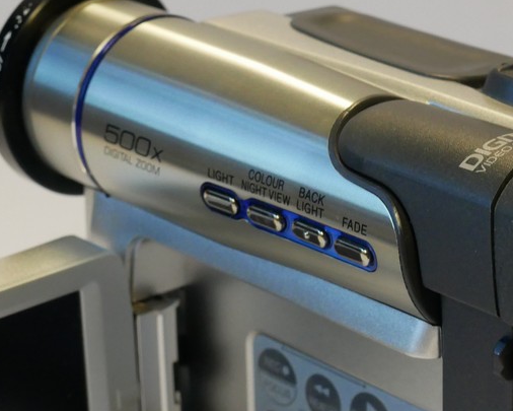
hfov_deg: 13.9
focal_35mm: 139
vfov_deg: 11.0
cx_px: 245
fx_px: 2111
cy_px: 367
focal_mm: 30
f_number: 8
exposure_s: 1/60
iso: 1600
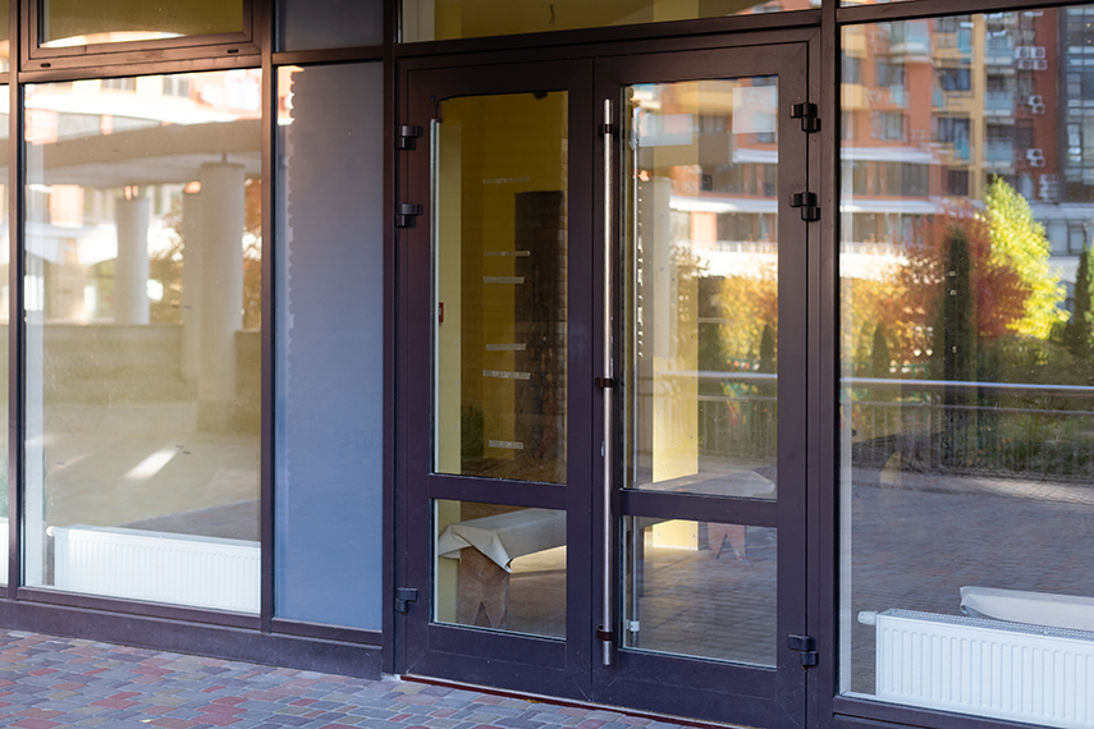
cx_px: 547
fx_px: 1519
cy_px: 364
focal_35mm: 50
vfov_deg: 27.0
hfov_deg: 39.6
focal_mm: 50
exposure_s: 1/90
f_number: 3.5
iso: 100
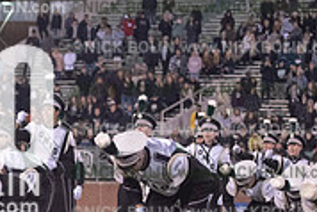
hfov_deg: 7.8
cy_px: 131
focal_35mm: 260
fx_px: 2291
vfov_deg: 5.3
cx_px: -73
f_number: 3.2
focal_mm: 80
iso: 5000
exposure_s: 1/1250
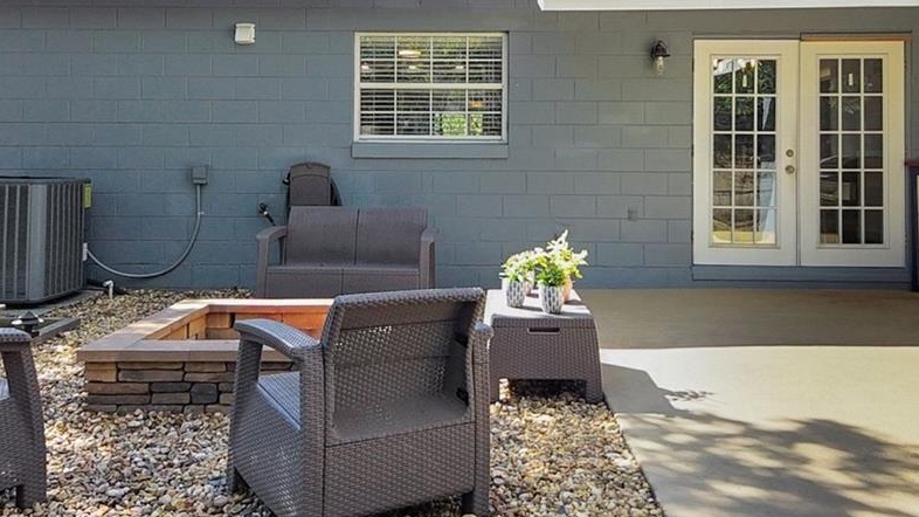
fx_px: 780
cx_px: 499
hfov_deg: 60.9
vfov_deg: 36.1
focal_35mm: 32
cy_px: 155
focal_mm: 10
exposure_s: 1/500
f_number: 5
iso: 1000
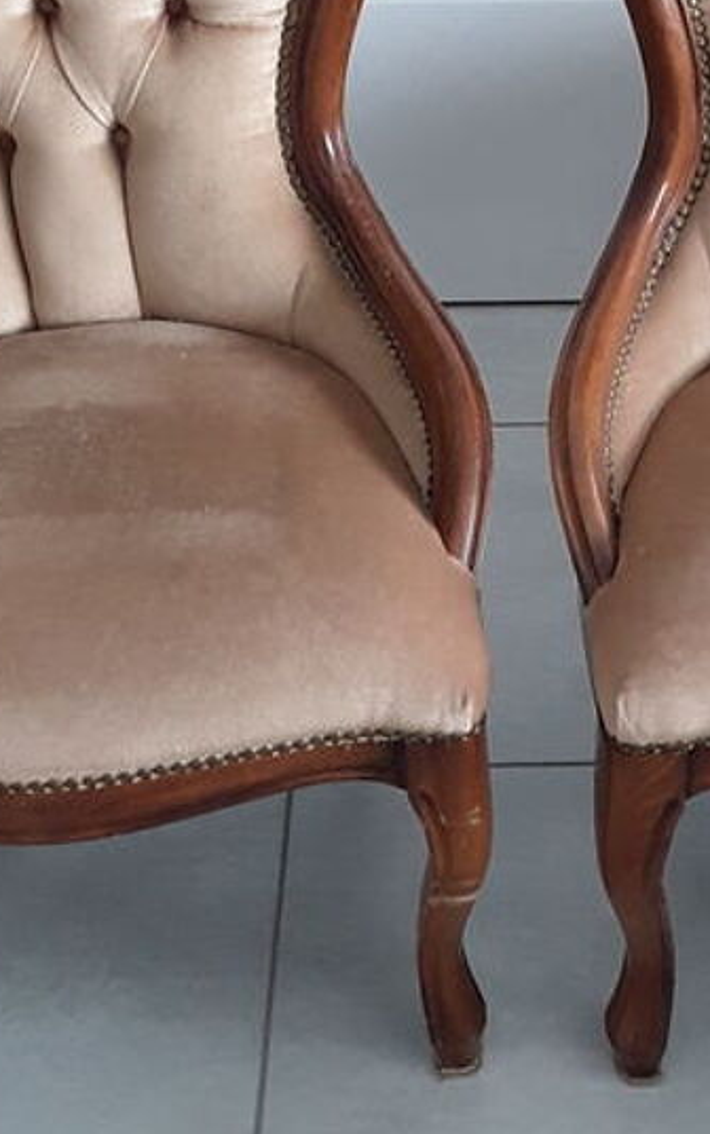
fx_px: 2196
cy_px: 504
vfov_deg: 28.9
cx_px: 518
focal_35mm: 71
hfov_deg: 18.3
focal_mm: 2.91
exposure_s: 1/33
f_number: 1.9
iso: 64
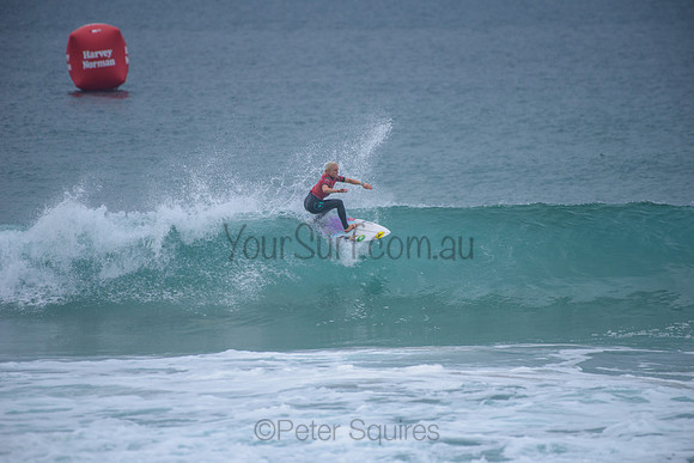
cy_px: 232
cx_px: 347
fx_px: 9641
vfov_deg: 2.8
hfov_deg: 4.1
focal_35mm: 500
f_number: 5.6
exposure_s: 1/2000
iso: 280
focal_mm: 500
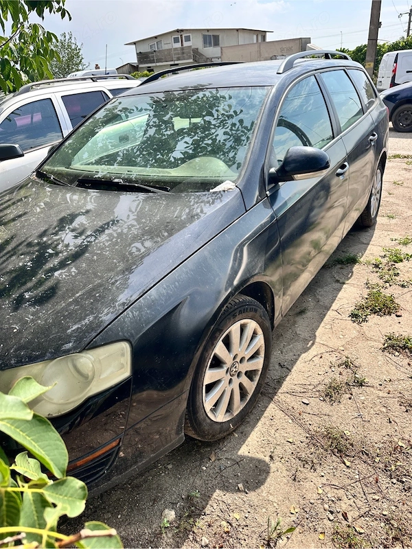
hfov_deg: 56.8
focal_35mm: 24
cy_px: 274
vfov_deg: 71.6
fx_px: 381
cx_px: 206
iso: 80
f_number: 1.78
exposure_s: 1/2469
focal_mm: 6.86
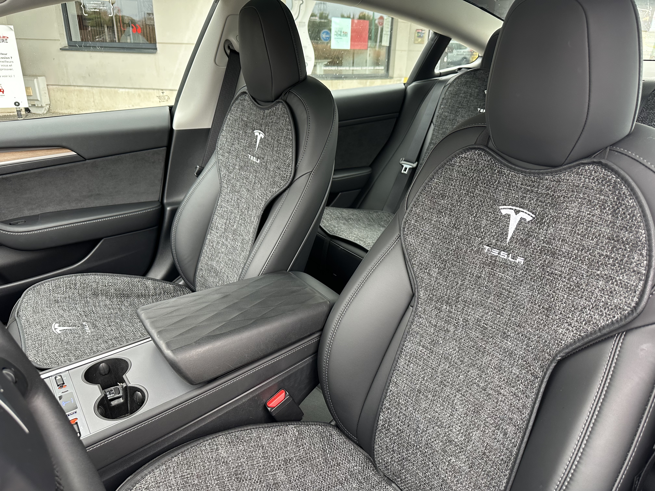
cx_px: 328
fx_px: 454
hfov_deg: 71.6
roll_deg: -1.4
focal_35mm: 24
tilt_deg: -22.6
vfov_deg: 56.8
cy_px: 246
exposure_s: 1/121
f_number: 1.78
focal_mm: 6.86
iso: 160
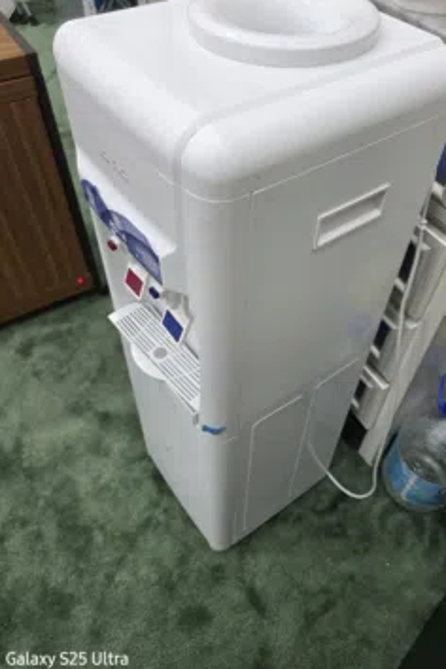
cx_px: 253
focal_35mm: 27
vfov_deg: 67.4
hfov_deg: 47.8
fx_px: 502
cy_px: 331
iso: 160
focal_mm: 6.3
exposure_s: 1/100
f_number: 1.7
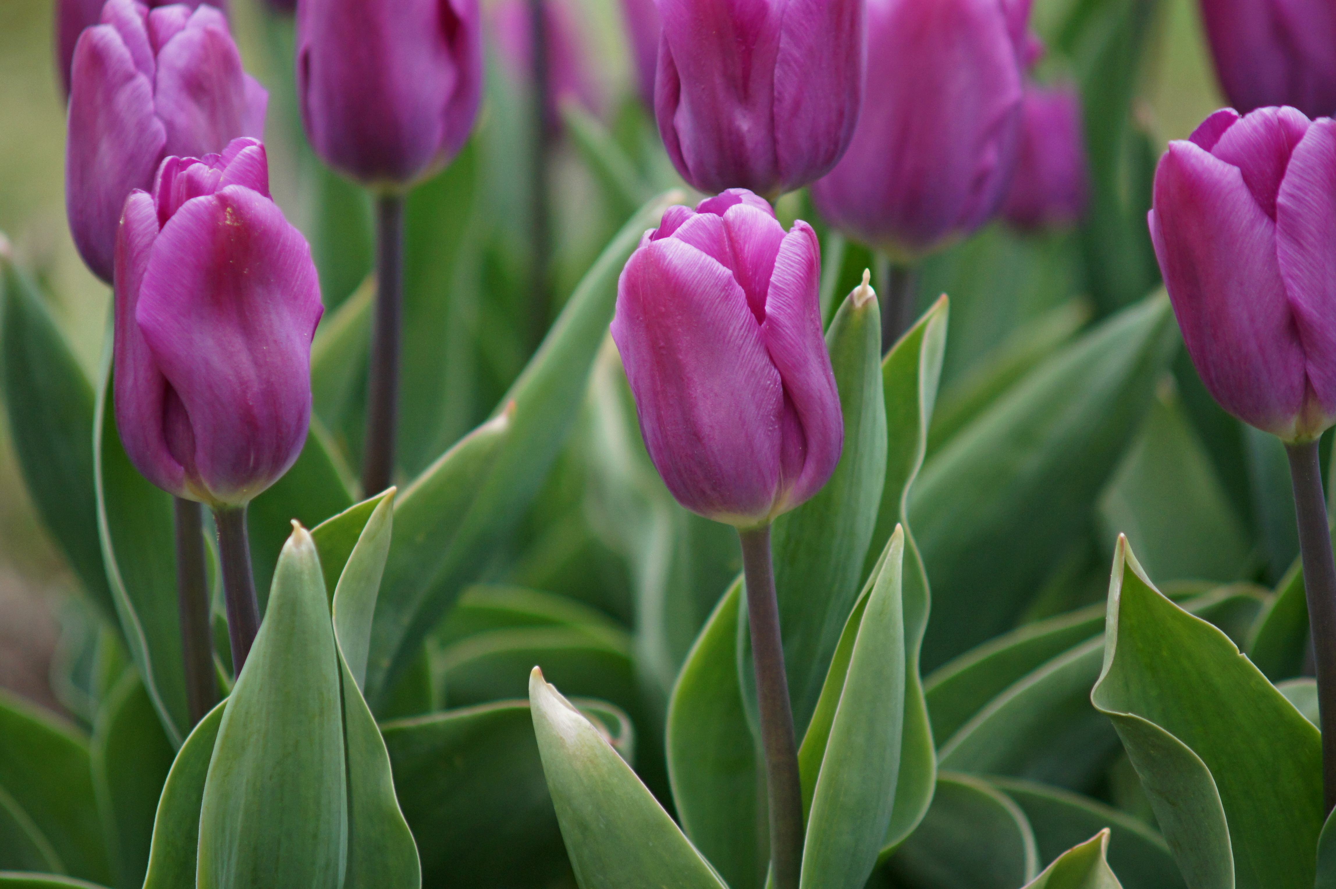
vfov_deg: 4.4
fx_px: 11683
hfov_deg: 6.5
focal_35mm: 315
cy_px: 444
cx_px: 668
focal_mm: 210
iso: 800
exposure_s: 1/320
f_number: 4
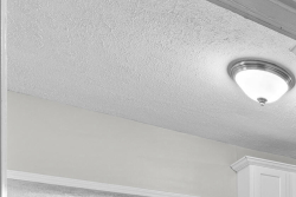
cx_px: 409
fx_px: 395
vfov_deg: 23.6
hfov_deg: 30.0
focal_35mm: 48
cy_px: 277
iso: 400
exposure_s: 1/1.67
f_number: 10
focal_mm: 16
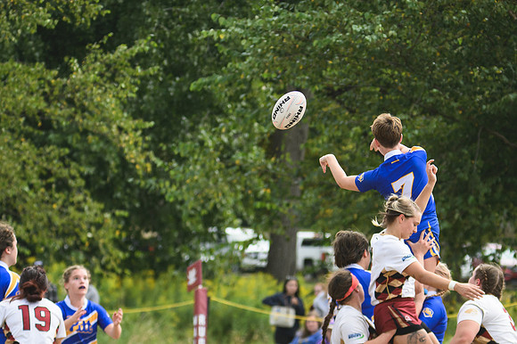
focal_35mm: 419
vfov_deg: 3.3
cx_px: 389
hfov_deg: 4.9
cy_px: 61
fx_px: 6019
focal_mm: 170
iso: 450
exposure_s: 1/1000
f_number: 5
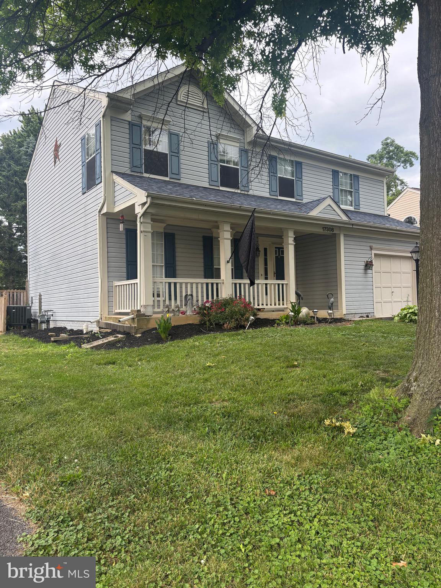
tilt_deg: +2.2
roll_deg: +0.5
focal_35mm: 26
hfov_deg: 53.1
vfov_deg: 67.3
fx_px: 442
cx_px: 220
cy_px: 294
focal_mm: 5.96
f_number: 1.6
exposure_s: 1/433
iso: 50
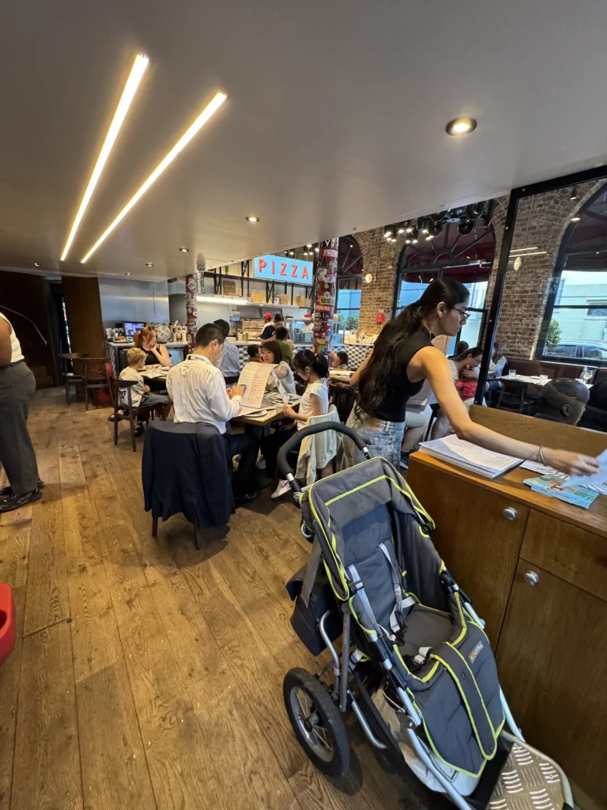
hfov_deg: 85.7
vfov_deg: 102.1
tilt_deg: -15.0
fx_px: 327
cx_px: 304
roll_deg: -3.8
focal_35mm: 14
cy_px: 405
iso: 320
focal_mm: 2.22
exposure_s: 1/60
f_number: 2.2
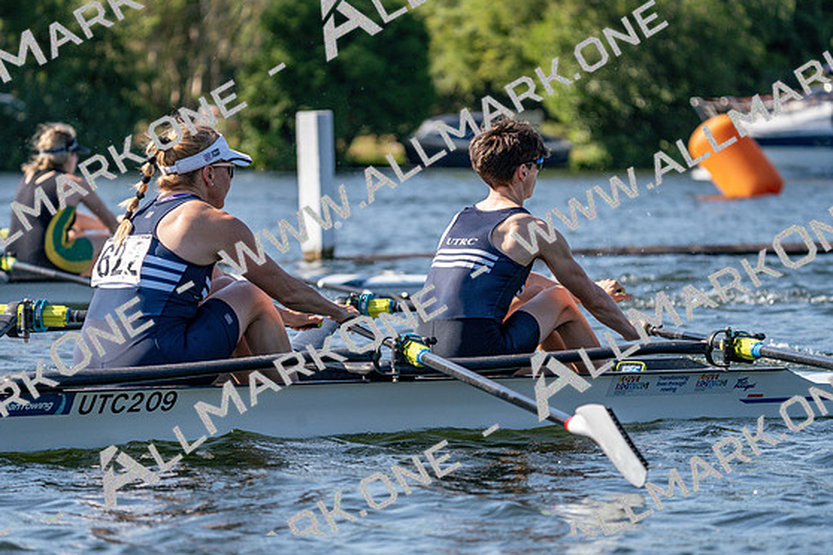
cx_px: 403
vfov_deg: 6.6
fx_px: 4813
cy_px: 280
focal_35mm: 208
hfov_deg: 9.9
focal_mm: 200
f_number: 5.6
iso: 320
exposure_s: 1/1600
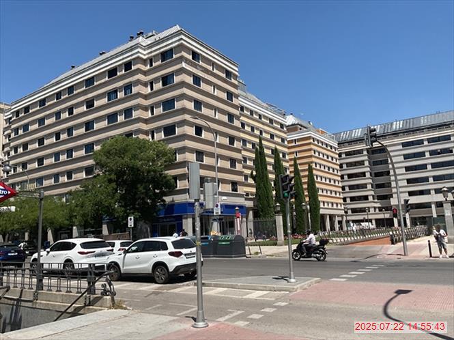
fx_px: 380
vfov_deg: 48.2
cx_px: 227
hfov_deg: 61.7
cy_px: 170
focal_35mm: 29
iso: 16
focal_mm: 3
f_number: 1.8
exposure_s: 1/1984
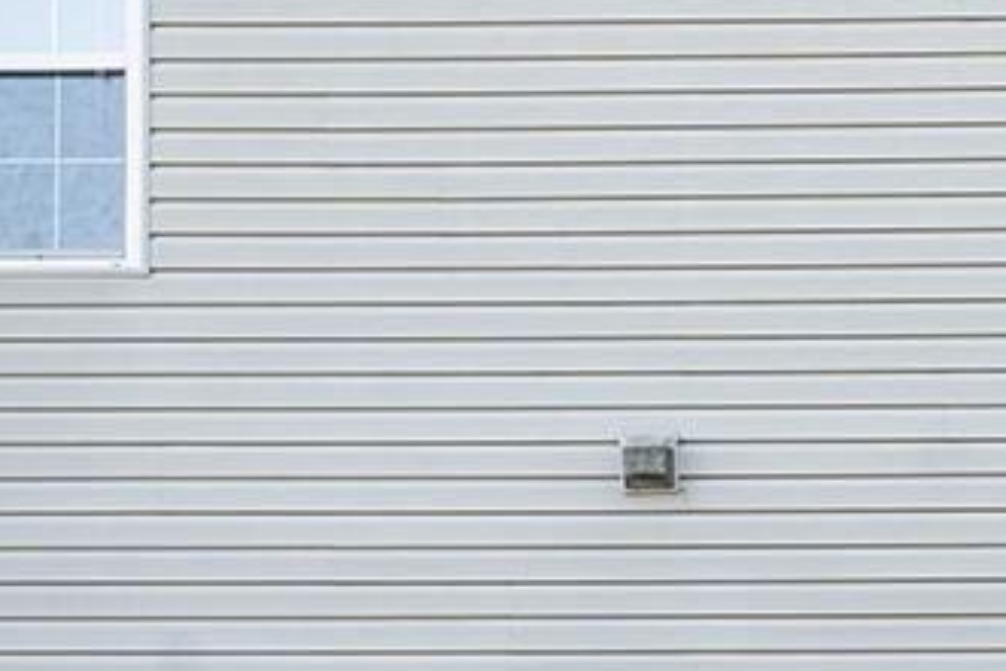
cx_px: 1307
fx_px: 4724
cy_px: 630
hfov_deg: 11.8
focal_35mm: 169
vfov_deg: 8.1
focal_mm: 35
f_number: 9
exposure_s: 1/30
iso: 160
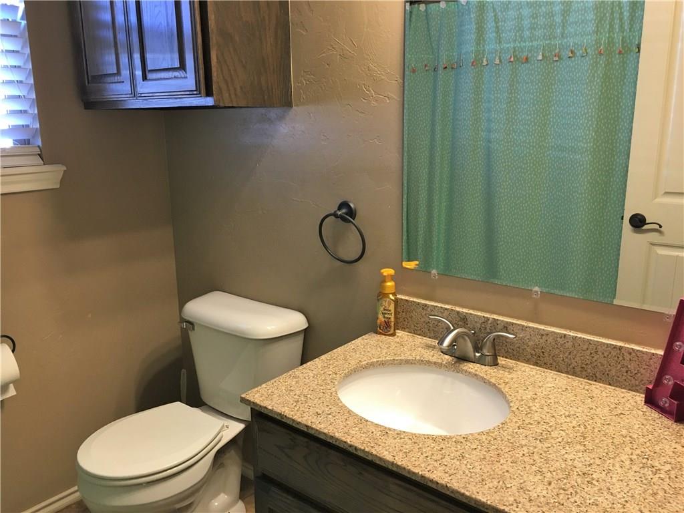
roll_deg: +1.0
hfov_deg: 61.7
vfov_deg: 48.2
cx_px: 342
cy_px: 256
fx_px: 573
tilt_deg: -12.0
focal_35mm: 29
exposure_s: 1/30
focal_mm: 4.15
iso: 100
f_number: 2.2
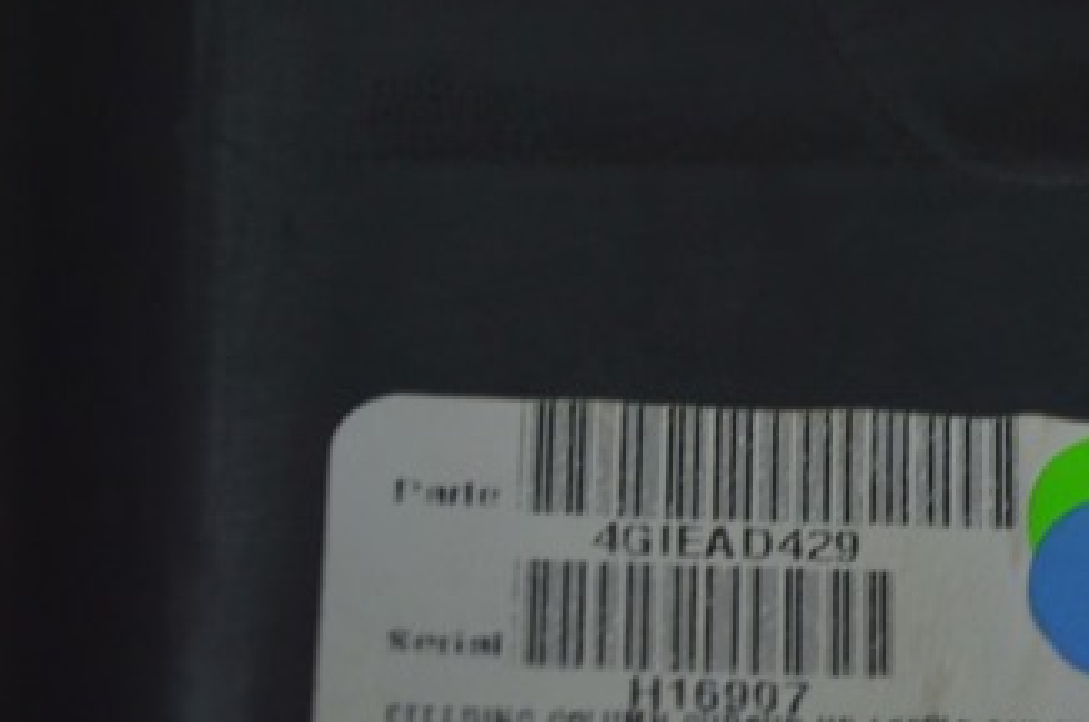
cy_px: 611
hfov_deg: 14.5
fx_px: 4259
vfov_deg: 9.7
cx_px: 839
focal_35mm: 141
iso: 400
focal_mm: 48
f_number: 5.3
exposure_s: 1/80
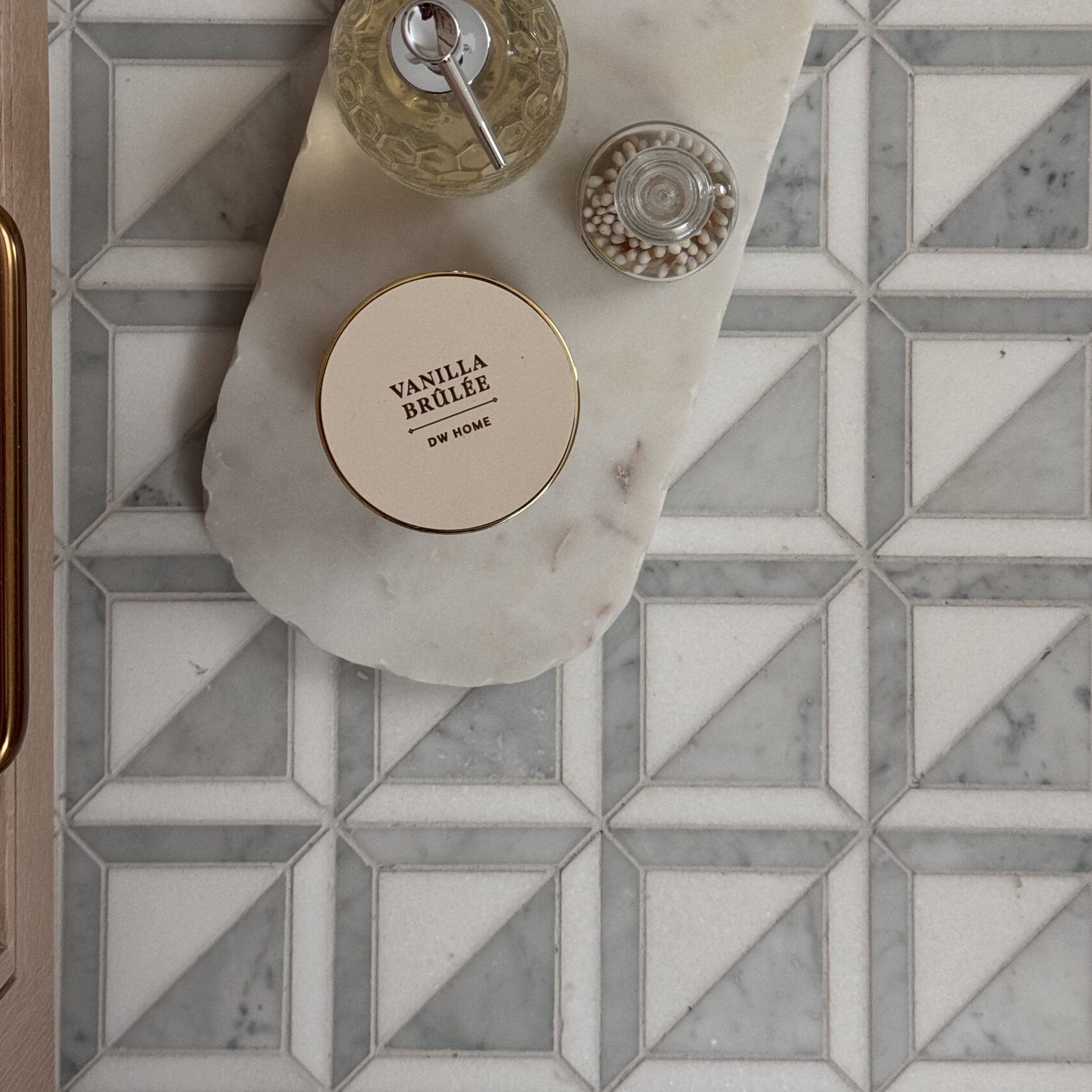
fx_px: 2284
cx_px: 539
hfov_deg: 26.9
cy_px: 290
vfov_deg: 26.6
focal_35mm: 64
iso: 250
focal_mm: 6.76
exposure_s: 1/60
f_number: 1.78
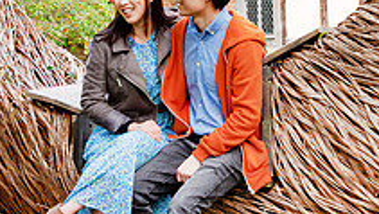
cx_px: 313
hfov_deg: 15.9
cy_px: 61
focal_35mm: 134
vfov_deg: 9.1
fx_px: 1347
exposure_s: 1/200
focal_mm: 42
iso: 320
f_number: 5
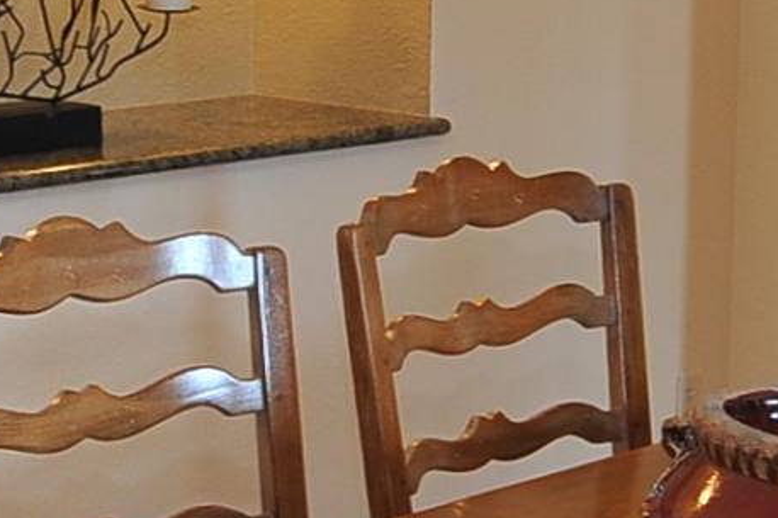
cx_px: 431
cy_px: 271
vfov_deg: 11.6
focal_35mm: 118
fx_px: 2549
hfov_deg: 17.3
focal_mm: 18
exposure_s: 1/25
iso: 640
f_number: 7.1
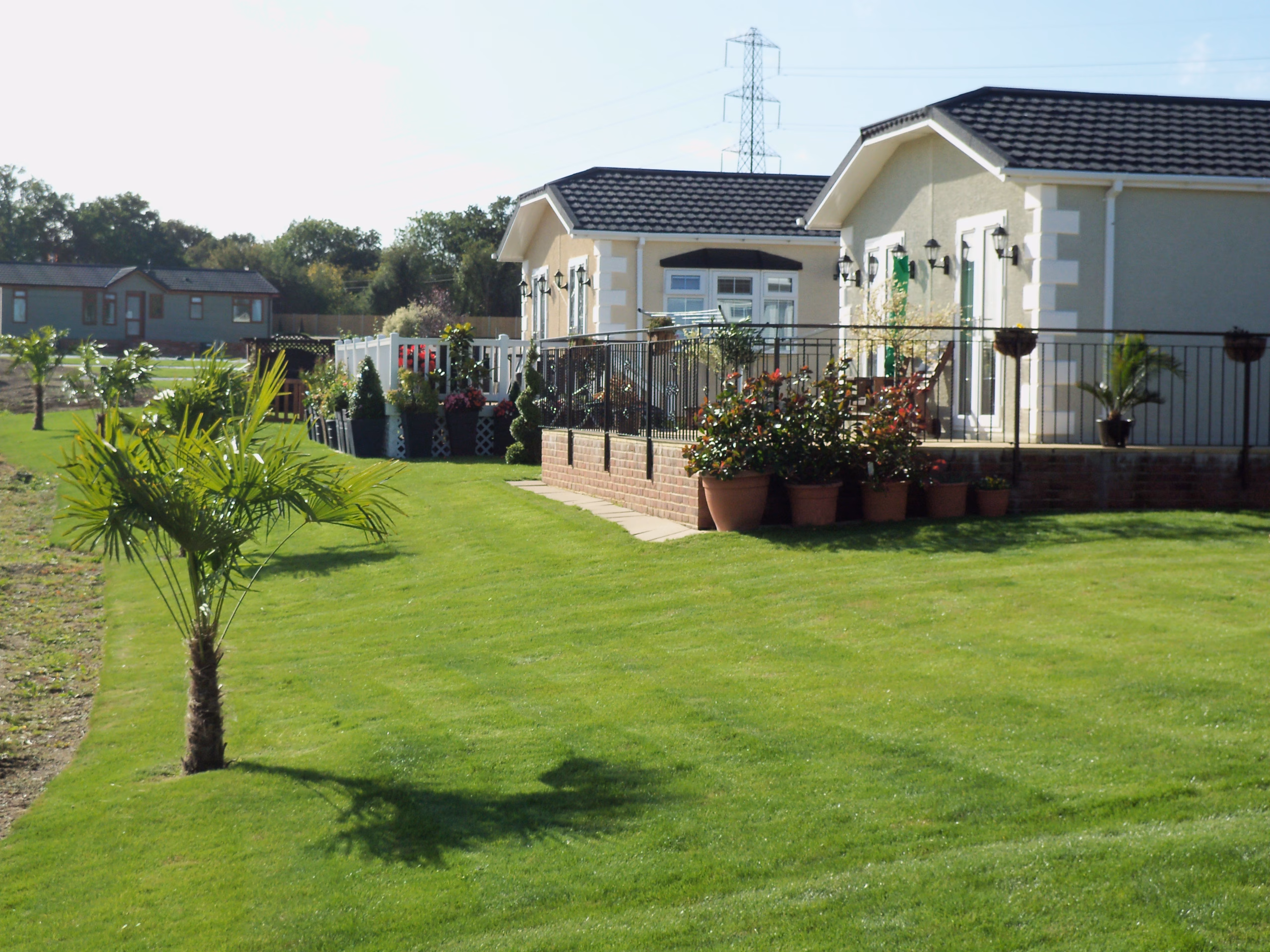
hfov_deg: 29.4
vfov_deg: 22.3
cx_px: 635
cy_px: 476
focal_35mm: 66
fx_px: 2421
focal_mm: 11
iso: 80
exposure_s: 1/400
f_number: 4.1
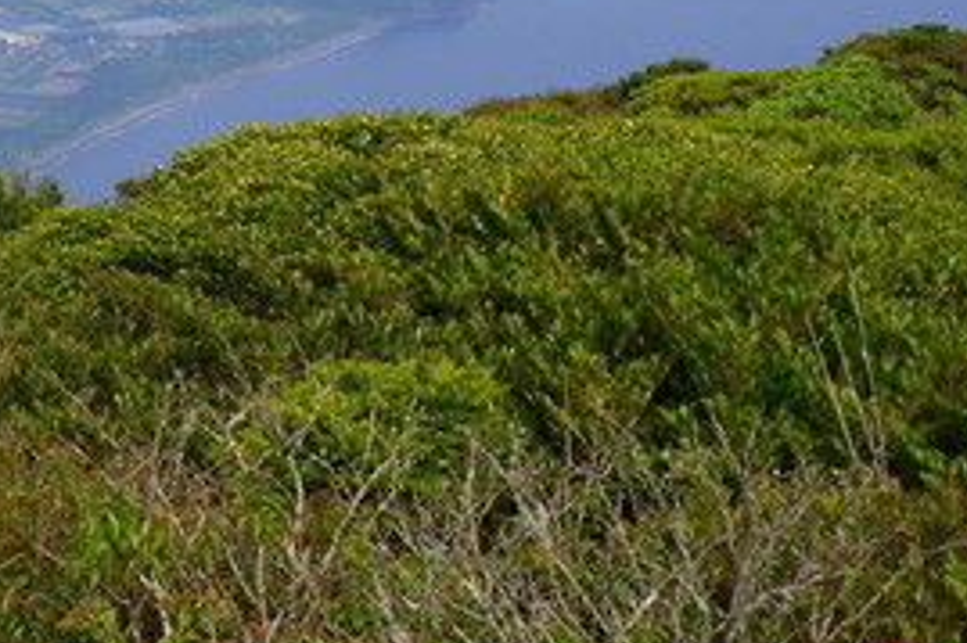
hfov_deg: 17.6
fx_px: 2926
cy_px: -282
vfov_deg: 12.0
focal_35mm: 109
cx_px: -279
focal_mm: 24.9
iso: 200
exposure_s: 1/160
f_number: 11
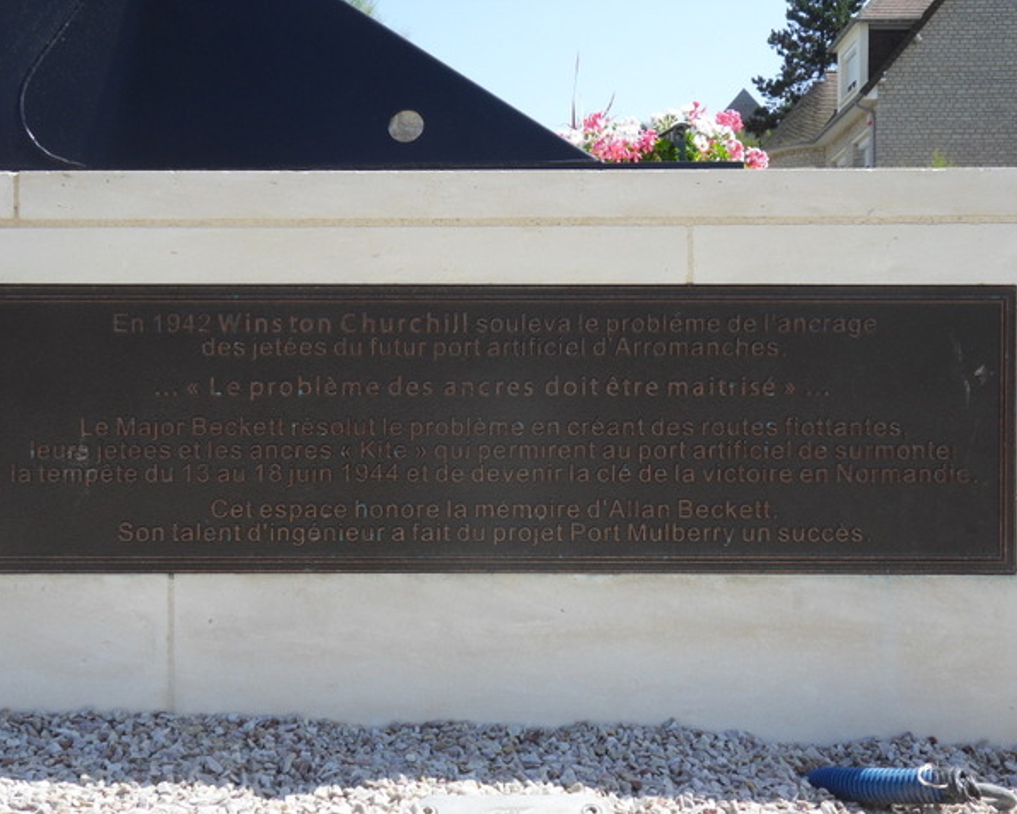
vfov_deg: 34.2
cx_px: 495
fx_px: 1325
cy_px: 408
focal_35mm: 44
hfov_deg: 42.0
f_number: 4.2
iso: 80
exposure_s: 1/350
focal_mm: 7.6
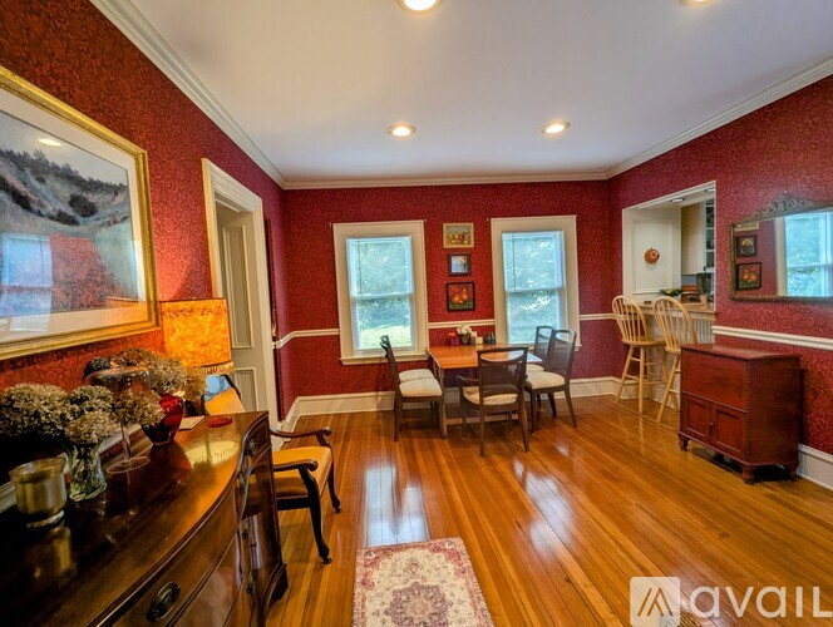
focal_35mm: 16
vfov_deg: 78.2
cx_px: 416
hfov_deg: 94.4
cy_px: 314
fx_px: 386
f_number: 2.2
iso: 61
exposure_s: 1/40
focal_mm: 2.35
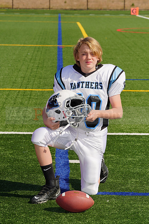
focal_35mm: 160
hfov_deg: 8.6
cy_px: 112
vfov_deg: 12.8
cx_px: 74
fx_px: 994
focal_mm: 160
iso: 100
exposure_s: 1/250
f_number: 13
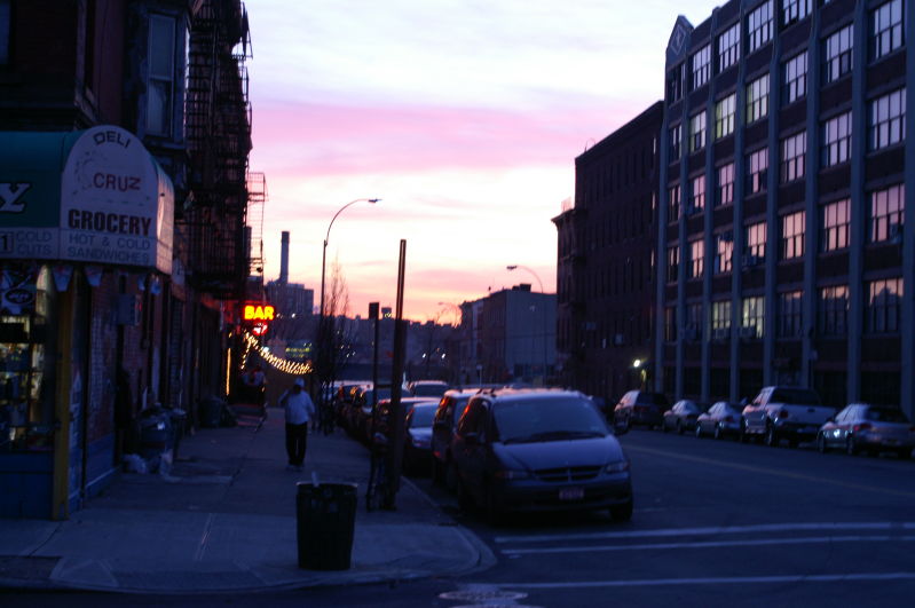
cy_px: 304
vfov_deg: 20.1
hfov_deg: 29.9
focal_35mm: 68
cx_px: 458
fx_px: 1714
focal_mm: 45
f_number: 5.6
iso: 400
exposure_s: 1/8
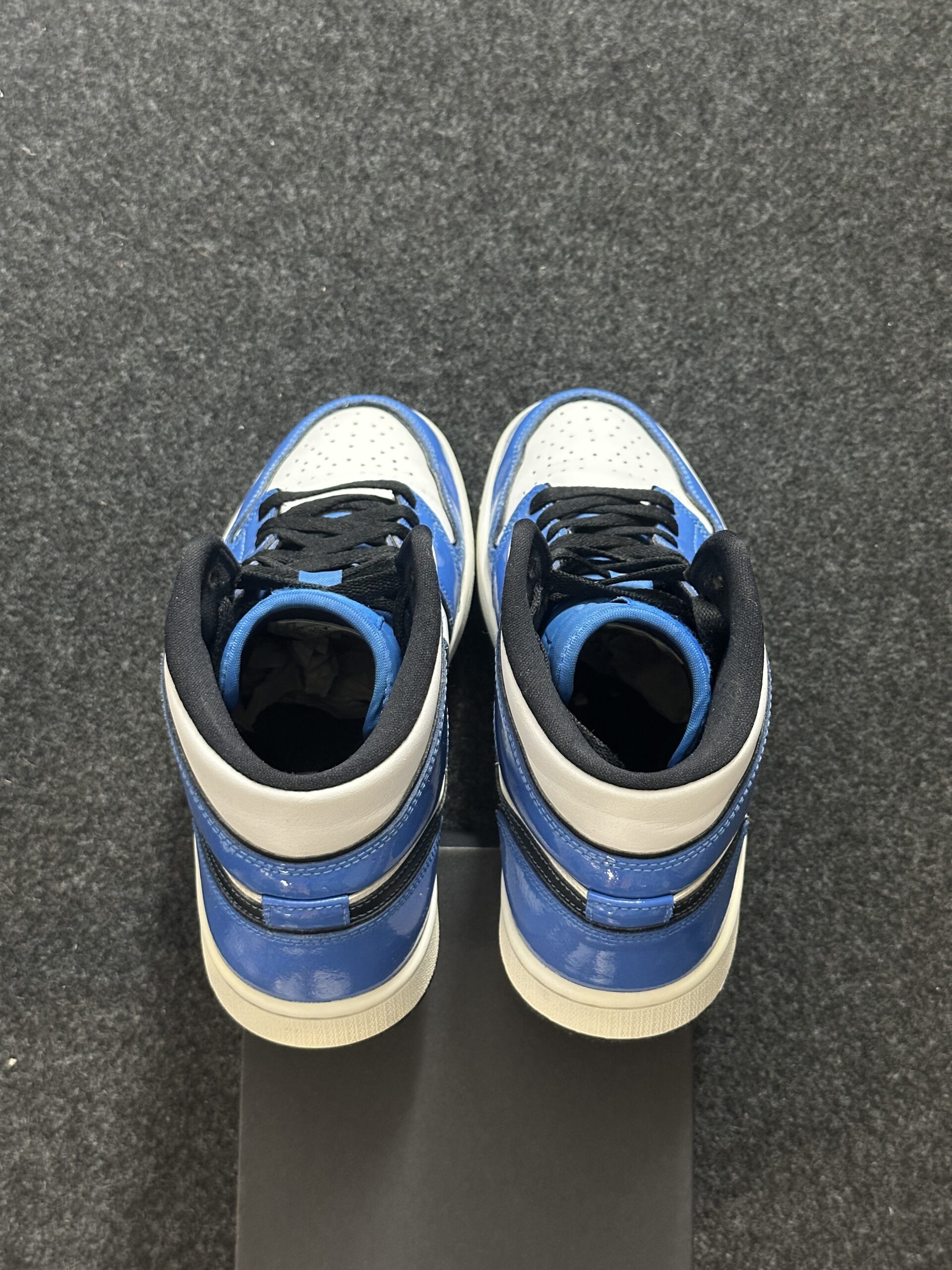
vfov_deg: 39.7
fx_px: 1760
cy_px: 635
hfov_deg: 30.3
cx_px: 476
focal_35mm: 48
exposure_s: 1/25
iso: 500
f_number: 1.78
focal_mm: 6.86
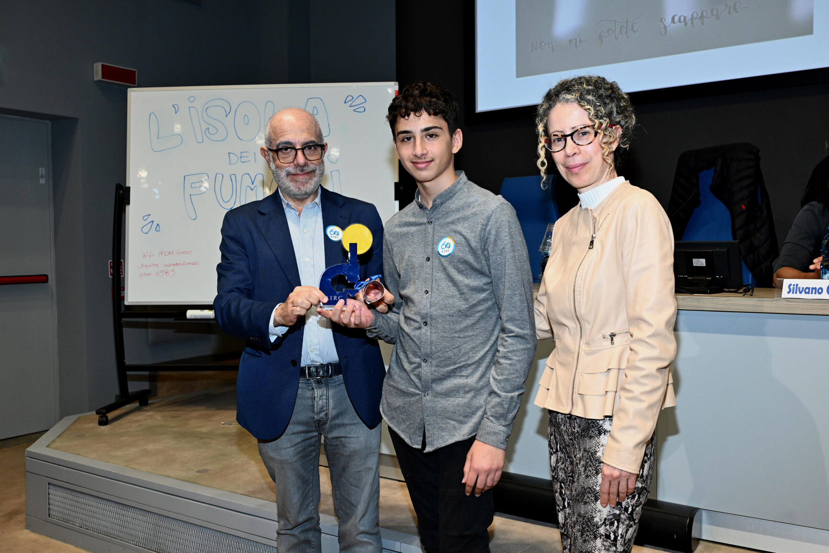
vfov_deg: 38.4
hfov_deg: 55.1
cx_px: 414
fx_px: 794
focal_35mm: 34
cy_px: 276
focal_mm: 34.5
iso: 1250
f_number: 5.6
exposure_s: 1/160
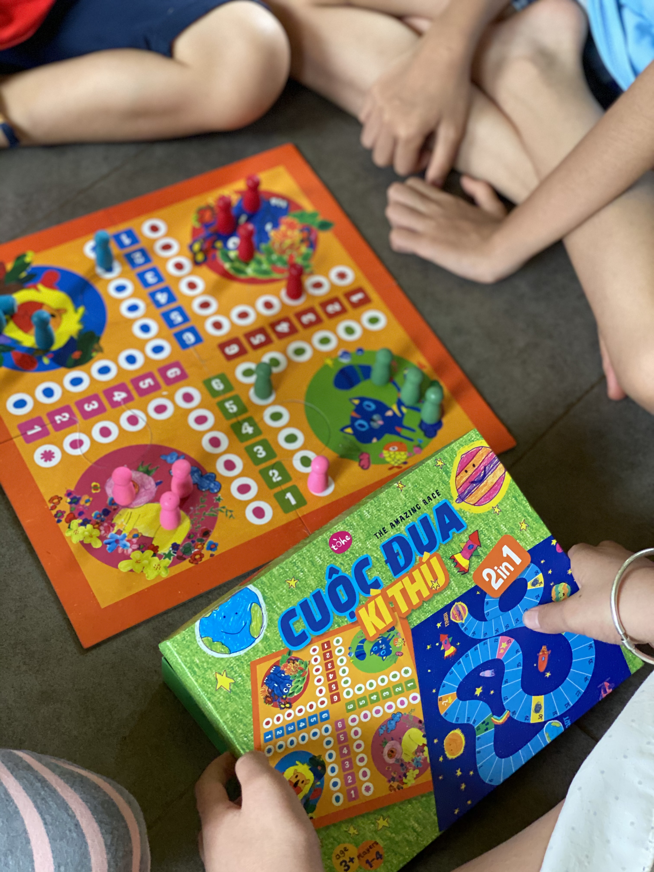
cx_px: 327
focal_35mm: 52
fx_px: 1310
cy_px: 436
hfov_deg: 28.0
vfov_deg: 36.8
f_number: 2
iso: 250
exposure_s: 1/122
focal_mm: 6
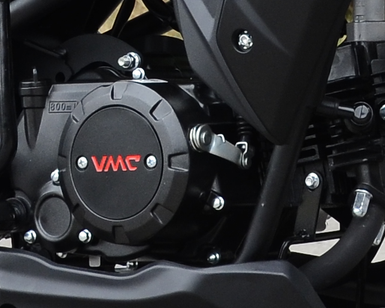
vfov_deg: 5.4
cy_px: -164
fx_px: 3200
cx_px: 254
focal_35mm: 281
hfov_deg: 6.9
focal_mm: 26
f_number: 5
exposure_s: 1/125
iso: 400
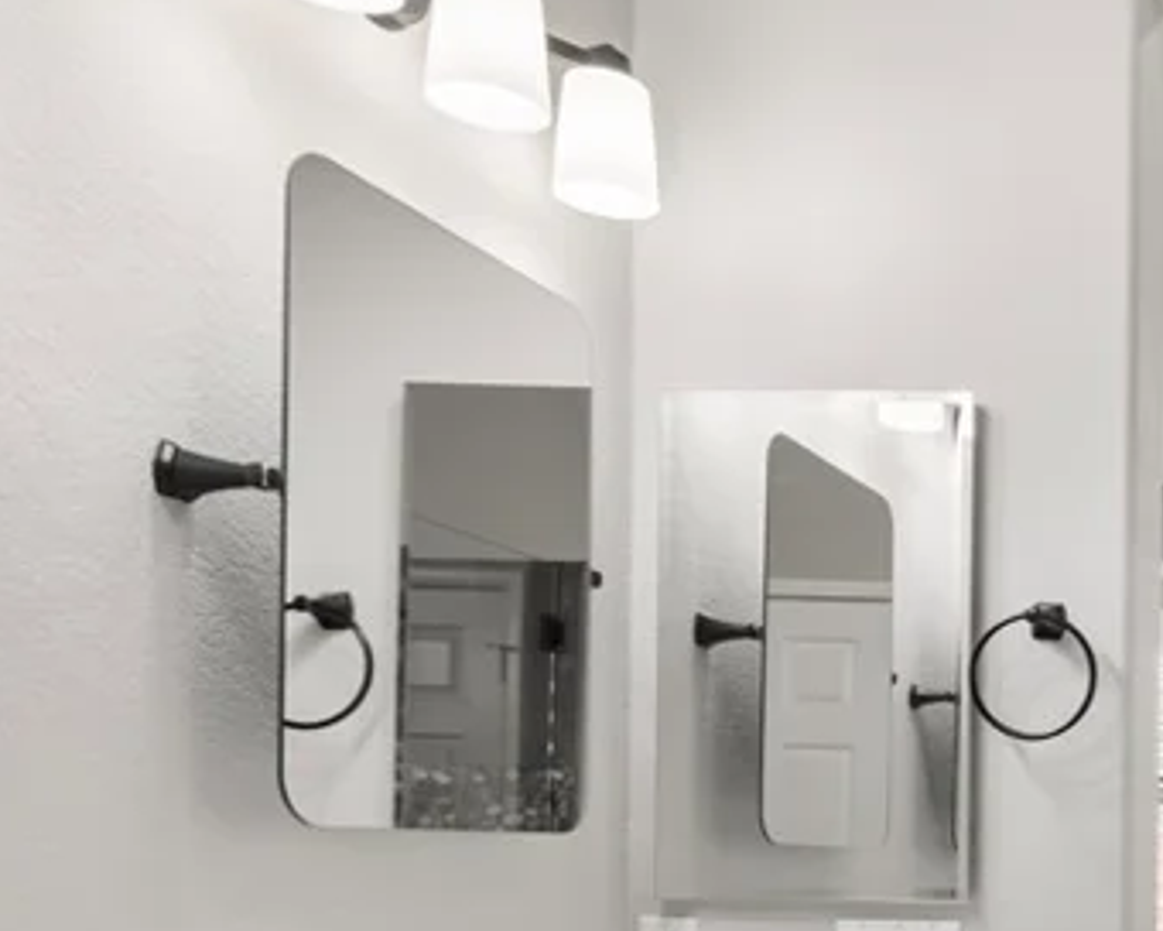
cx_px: 1508
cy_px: 878
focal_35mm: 48
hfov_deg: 30.6
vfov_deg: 29.8
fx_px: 1652
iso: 400
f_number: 8
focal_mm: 17
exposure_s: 1/15
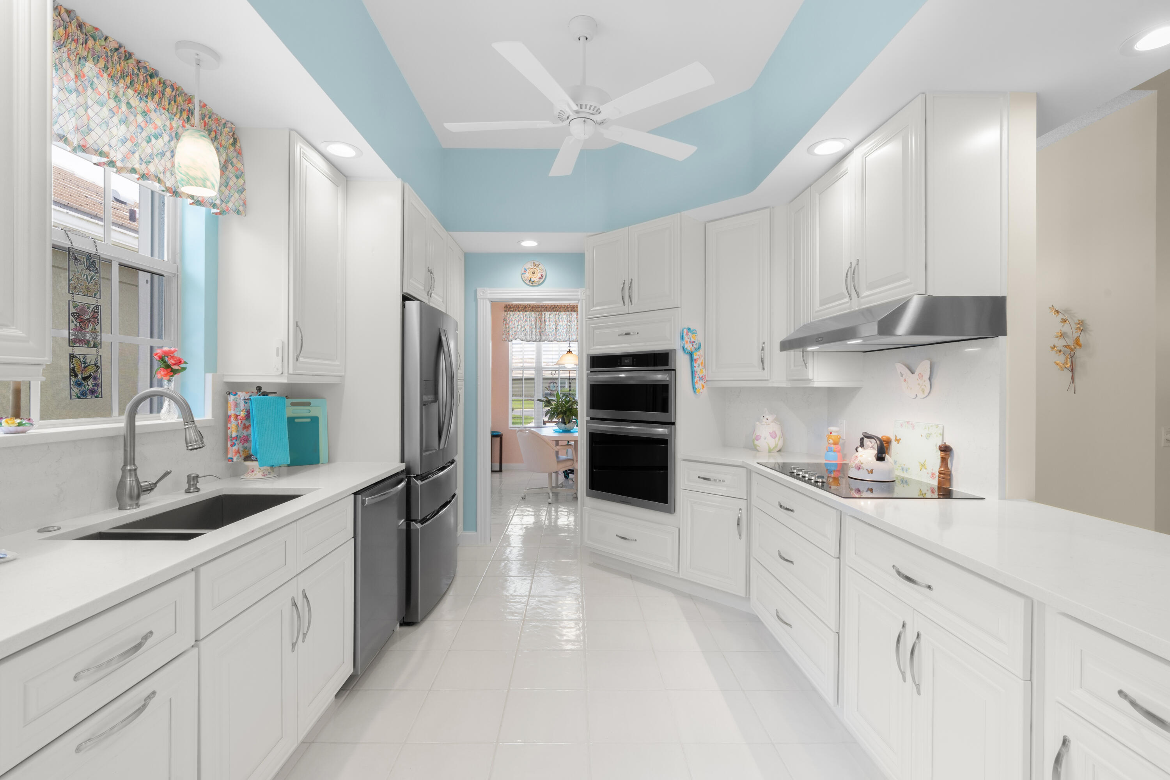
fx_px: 520
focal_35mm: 16
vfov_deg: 73.7
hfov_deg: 96.7
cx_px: 585
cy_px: 390
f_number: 11
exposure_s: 1/5
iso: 500
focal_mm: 16
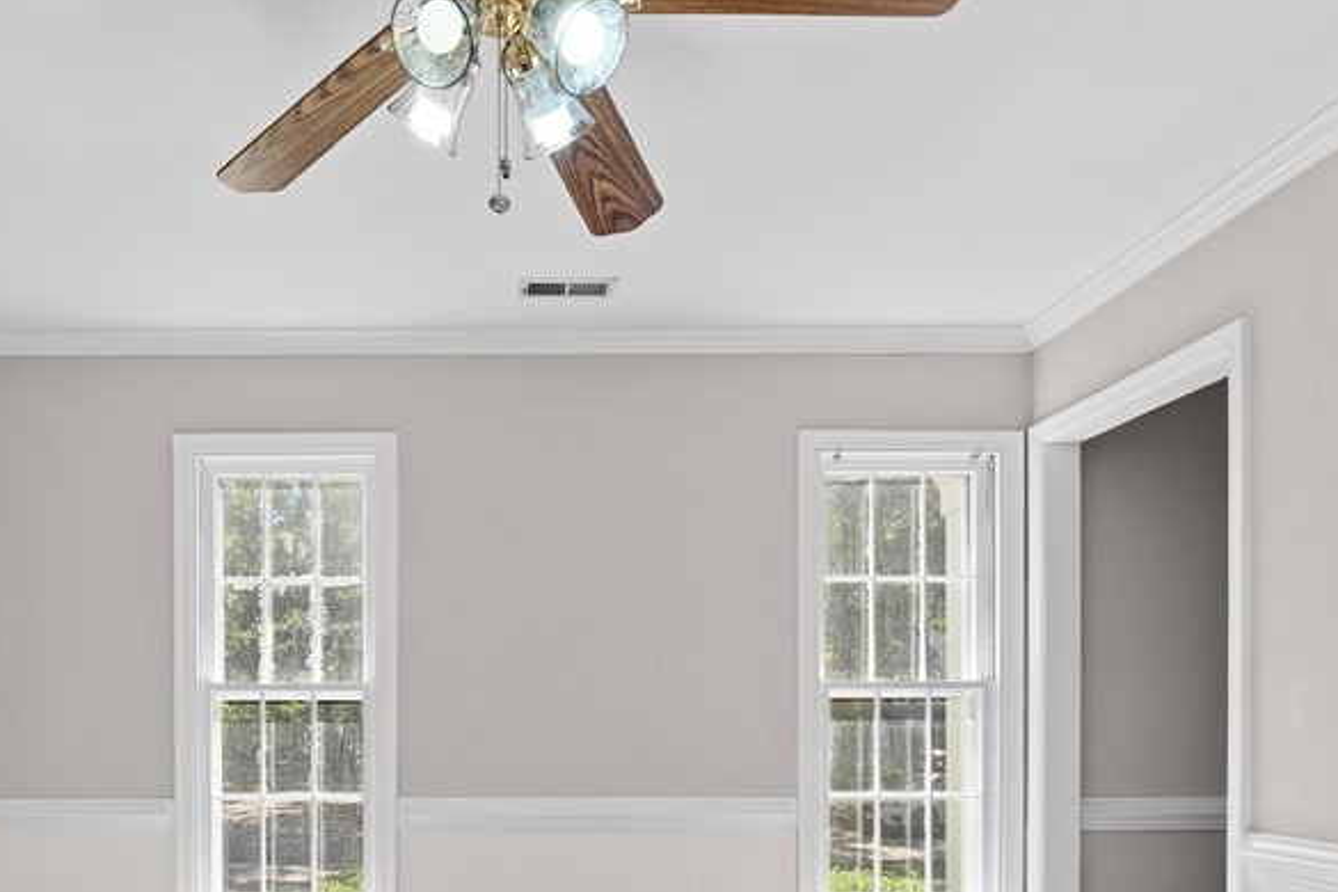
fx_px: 966
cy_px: 750
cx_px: 483
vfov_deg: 46.2
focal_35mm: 26
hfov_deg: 68.1
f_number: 9
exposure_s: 1/125
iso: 1600
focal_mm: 14
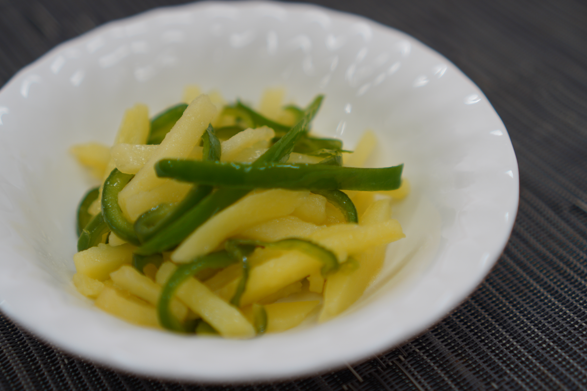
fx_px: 856
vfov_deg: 25.8
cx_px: 294
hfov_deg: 37.9
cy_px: 196
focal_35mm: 52
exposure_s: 1/250
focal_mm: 35
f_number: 2
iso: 100
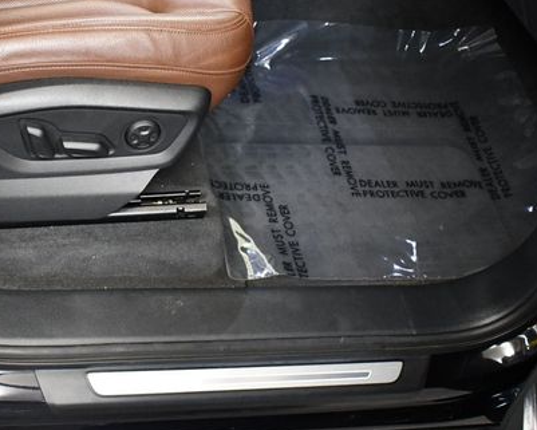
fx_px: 858
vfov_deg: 28.1
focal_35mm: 54
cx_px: 138
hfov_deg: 34.1
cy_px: 241
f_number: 3.5
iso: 3200
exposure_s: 1/100
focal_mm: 18
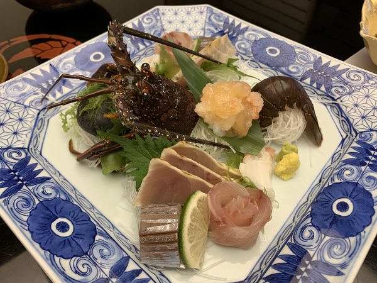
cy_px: 142
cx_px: 188
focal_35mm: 26
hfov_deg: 67.3
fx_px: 283
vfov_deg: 53.1
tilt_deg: -50.6
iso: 100
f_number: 1.8
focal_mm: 4.25
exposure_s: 1/50
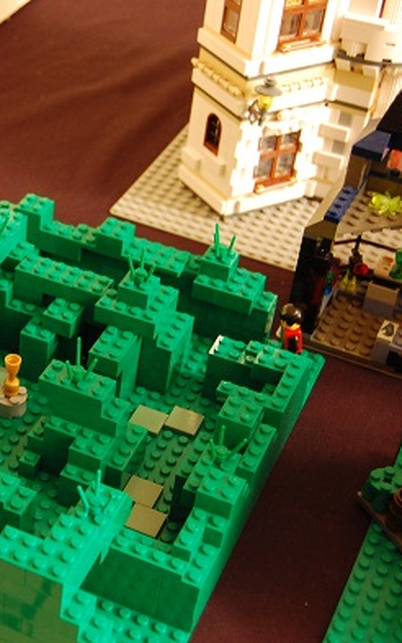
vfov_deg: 29.4
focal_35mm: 70
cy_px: 318
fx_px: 1228
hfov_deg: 17.8
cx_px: -64
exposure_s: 1
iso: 800
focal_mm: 30
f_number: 5.6
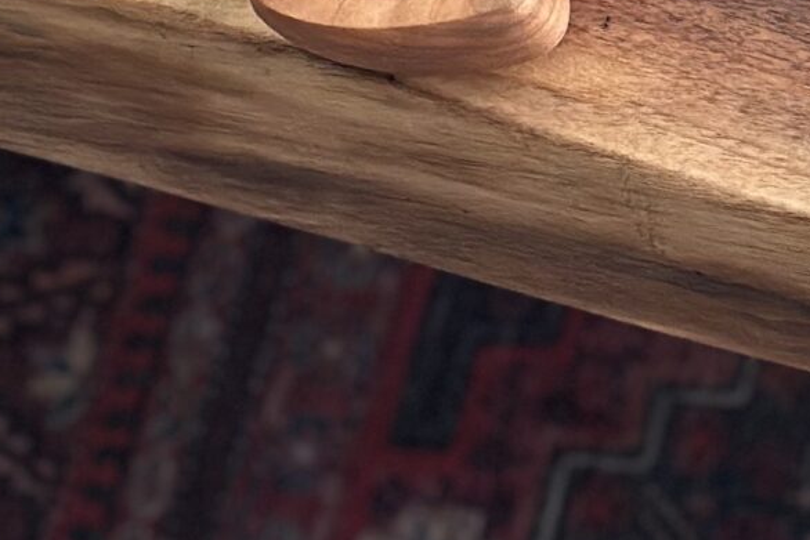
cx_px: 1172
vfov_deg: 6.0
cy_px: -883
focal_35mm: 218
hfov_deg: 9.2
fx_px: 4906
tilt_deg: -58.5
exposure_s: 1/60
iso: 200
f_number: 1.78
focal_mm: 6.86
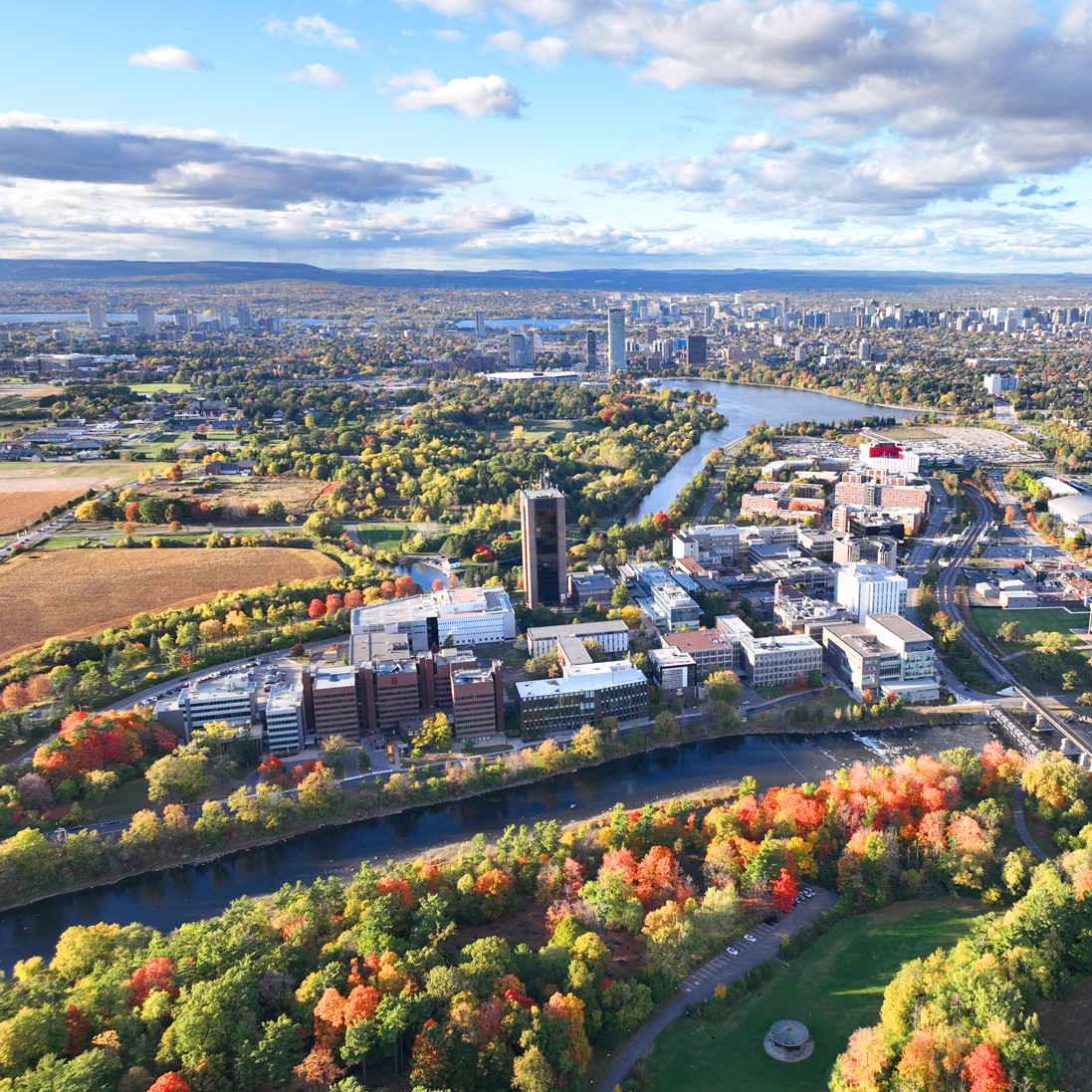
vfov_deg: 55.6
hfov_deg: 54.9
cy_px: 540
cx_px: 691
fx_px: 1035
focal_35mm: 29
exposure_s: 1/20
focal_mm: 12.29
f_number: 2.8
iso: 110
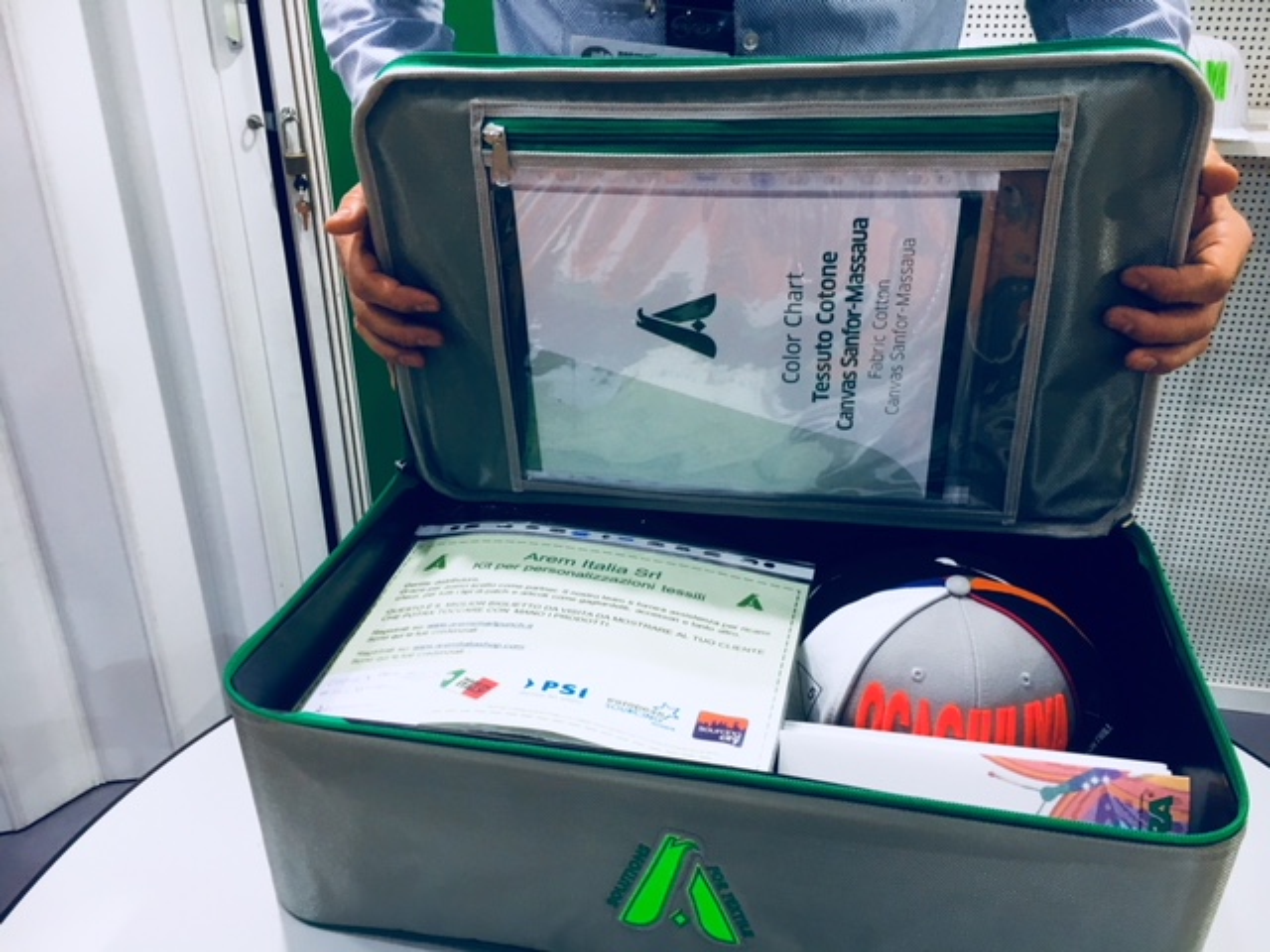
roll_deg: +0.6
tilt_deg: -26.4
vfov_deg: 48.2
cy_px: 476
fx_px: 1064
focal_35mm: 29
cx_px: 635
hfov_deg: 61.7
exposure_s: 1/33
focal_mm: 4.15
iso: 50
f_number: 2.2
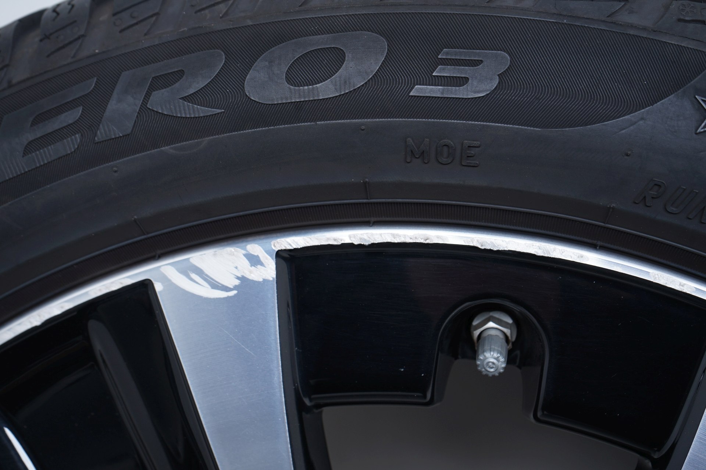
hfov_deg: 36.9
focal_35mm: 54
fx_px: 1058
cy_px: 235
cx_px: 353
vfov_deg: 25.0
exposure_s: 1/125
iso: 250
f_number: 7.1
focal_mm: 54
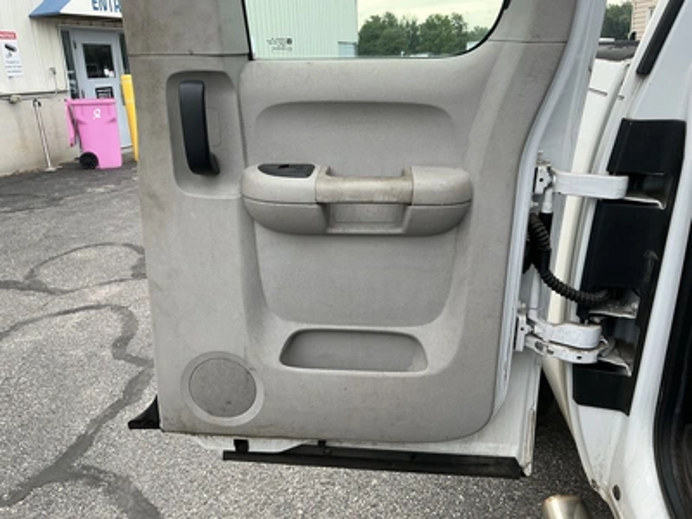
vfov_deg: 49.7
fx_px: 560
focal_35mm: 28
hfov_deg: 63.4
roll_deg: +2.6
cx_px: 346
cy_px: 260
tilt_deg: -17.9
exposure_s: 1/362
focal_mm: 3
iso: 25
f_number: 1.8
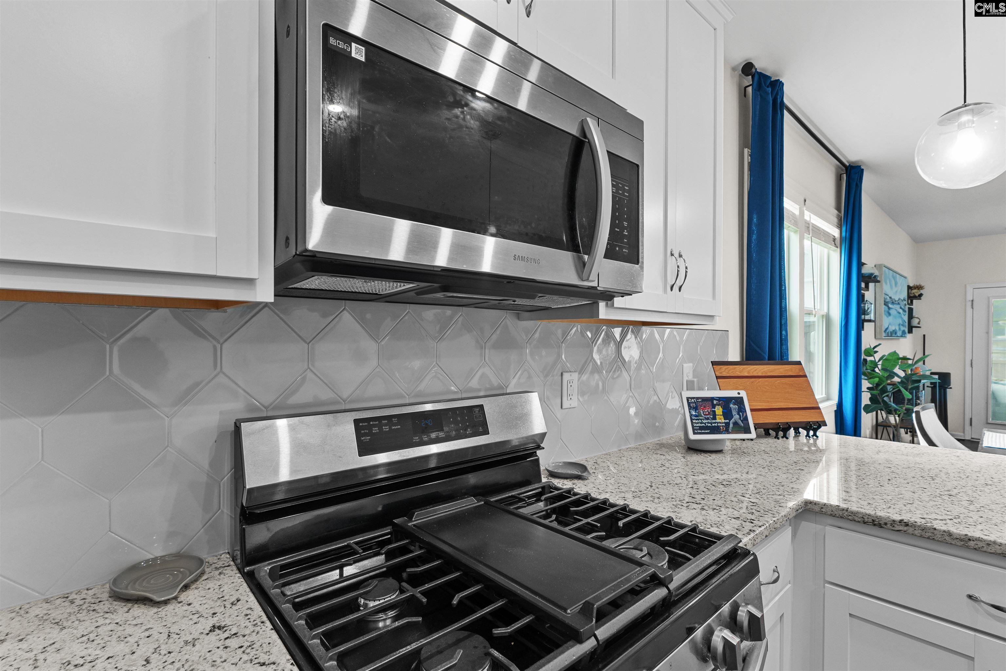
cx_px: 503
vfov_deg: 72.1
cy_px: 336
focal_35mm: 16
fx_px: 461
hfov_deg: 95.0
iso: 320
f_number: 6.3
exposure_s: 1/6
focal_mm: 11
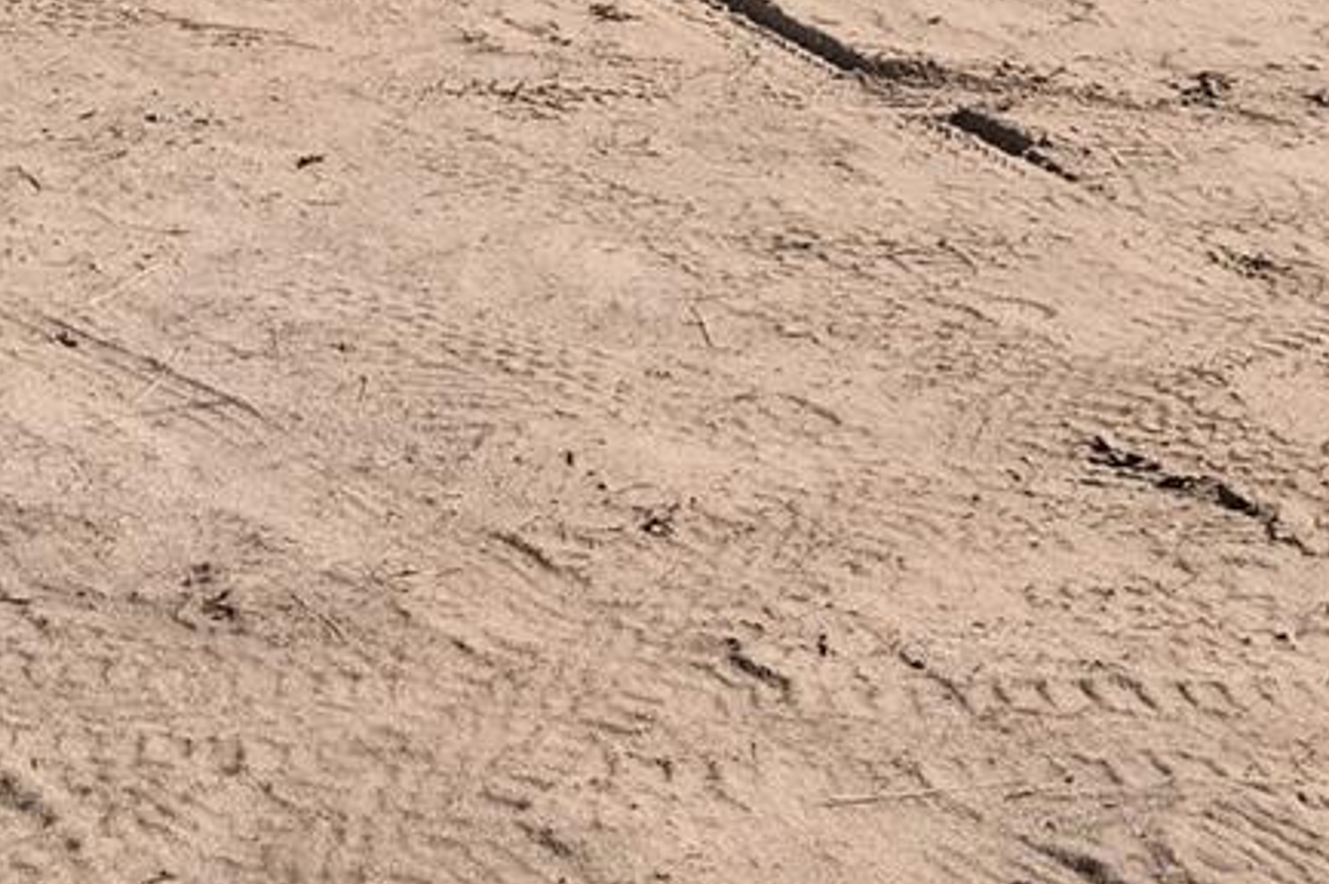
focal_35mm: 90
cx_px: 436
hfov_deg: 22.5
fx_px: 3320
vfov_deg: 13.8
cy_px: -623
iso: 20
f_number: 1.8
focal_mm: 3.98
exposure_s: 1/614
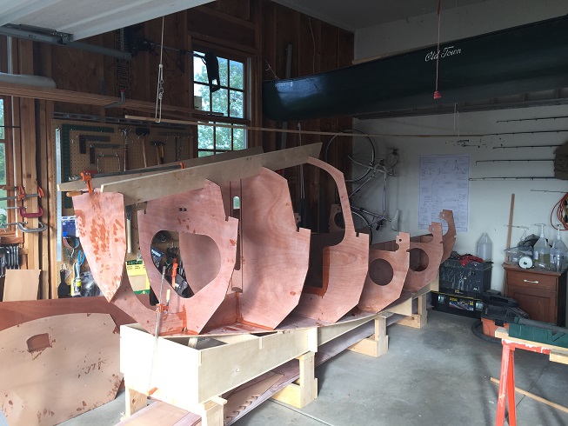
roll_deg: -0.4
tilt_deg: -6.1
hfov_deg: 61.7
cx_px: 284
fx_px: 476
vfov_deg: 48.2
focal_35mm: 29
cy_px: 213
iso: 32
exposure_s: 1/120
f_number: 2.2
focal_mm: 4.15
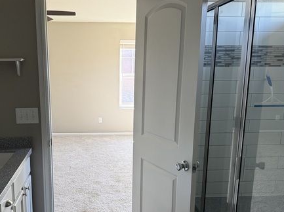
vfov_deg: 38.4
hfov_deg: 49.6
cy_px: 130
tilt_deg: -11.3
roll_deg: -0.1
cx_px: 102
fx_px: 303
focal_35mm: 37
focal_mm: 6.76
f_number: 1.78
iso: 160
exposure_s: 1/121
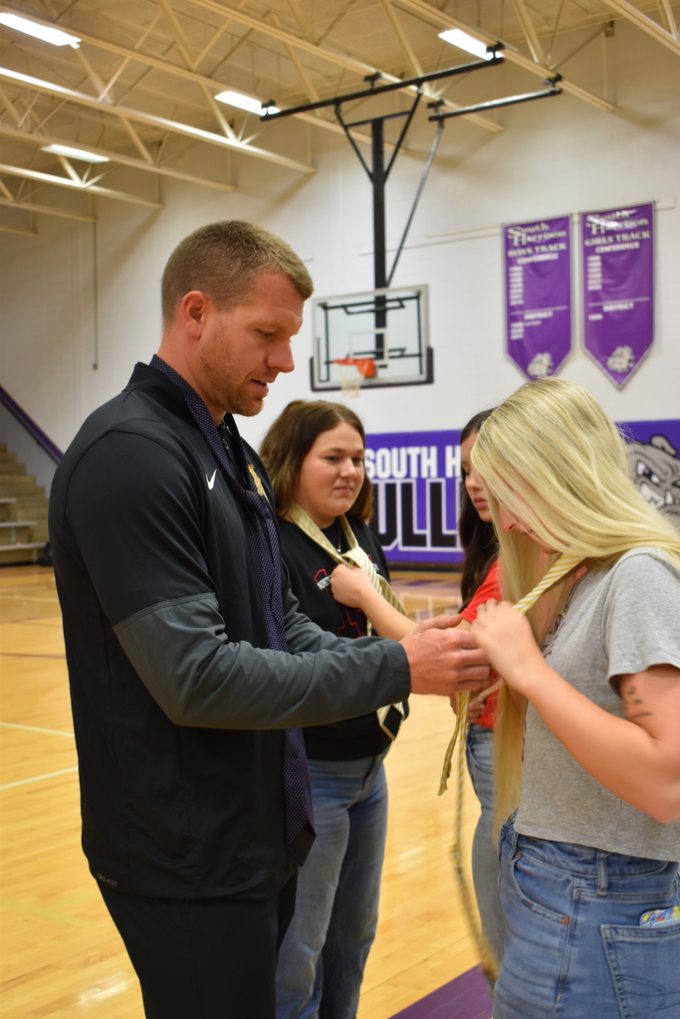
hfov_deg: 30.9
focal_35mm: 44
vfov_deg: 45.0
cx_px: 340
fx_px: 1232
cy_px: 510
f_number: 4.2
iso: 400
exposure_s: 1/40
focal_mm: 29
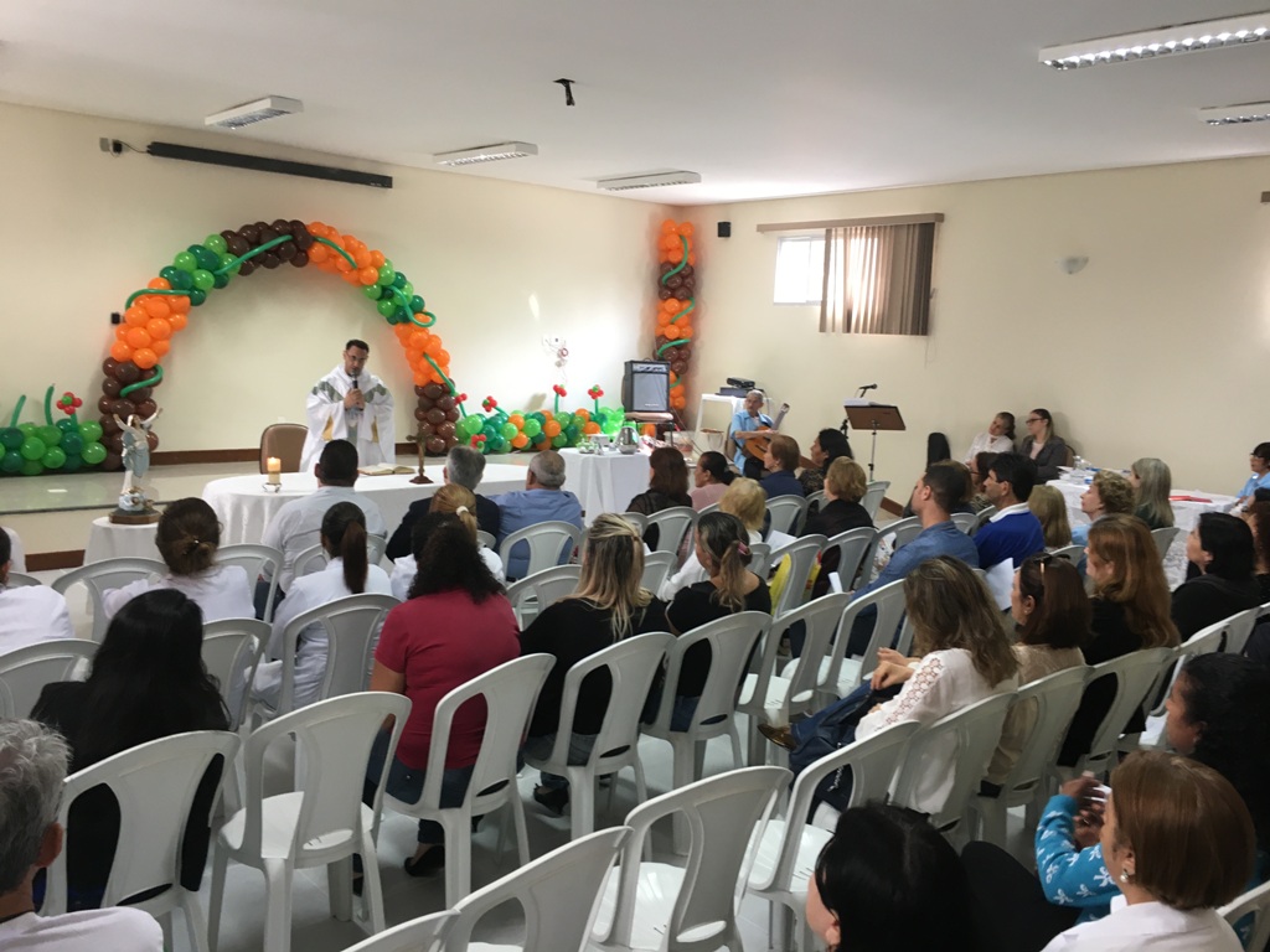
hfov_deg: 61.7
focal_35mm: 29
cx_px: 635
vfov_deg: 48.2
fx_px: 1064
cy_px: 476
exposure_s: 1/30
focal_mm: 4.15
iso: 50
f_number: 2.2
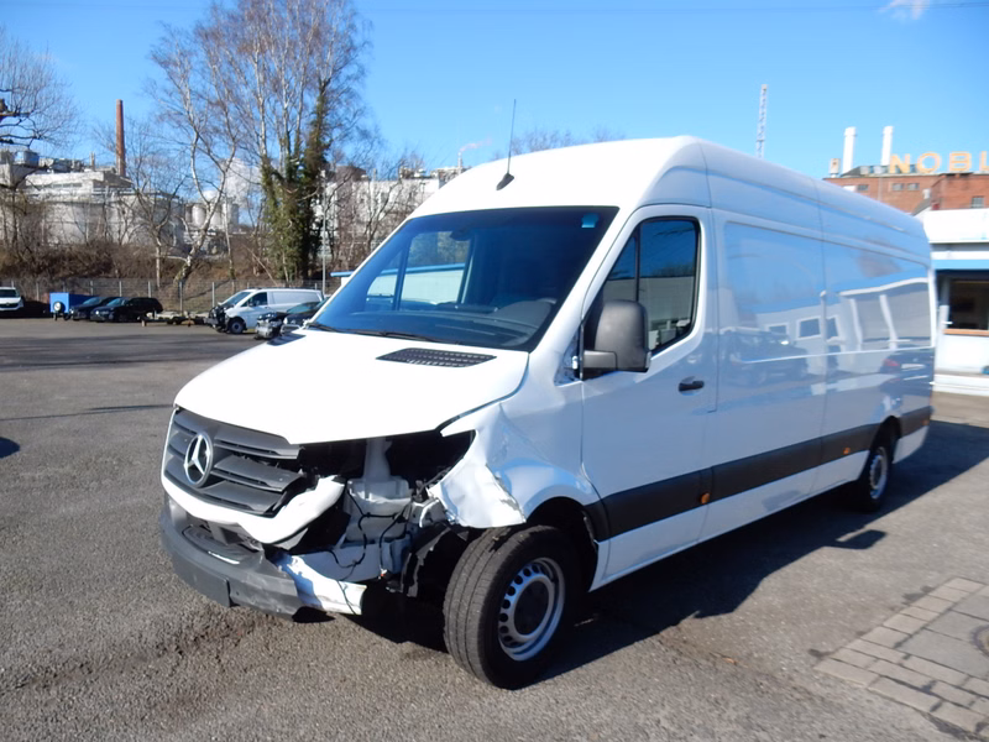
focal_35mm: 25
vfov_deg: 54.9
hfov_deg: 69.4
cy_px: 371
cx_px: 494
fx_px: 714
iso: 125
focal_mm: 4.5
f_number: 3.7
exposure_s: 1/800
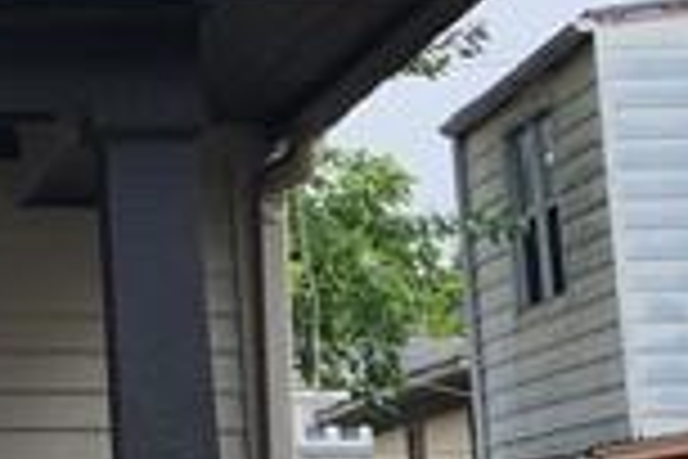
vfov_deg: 8.5
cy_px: -27
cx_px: -922
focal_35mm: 160
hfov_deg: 11.0
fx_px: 3058
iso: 20
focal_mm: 5.4
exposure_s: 1/347
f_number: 1.8
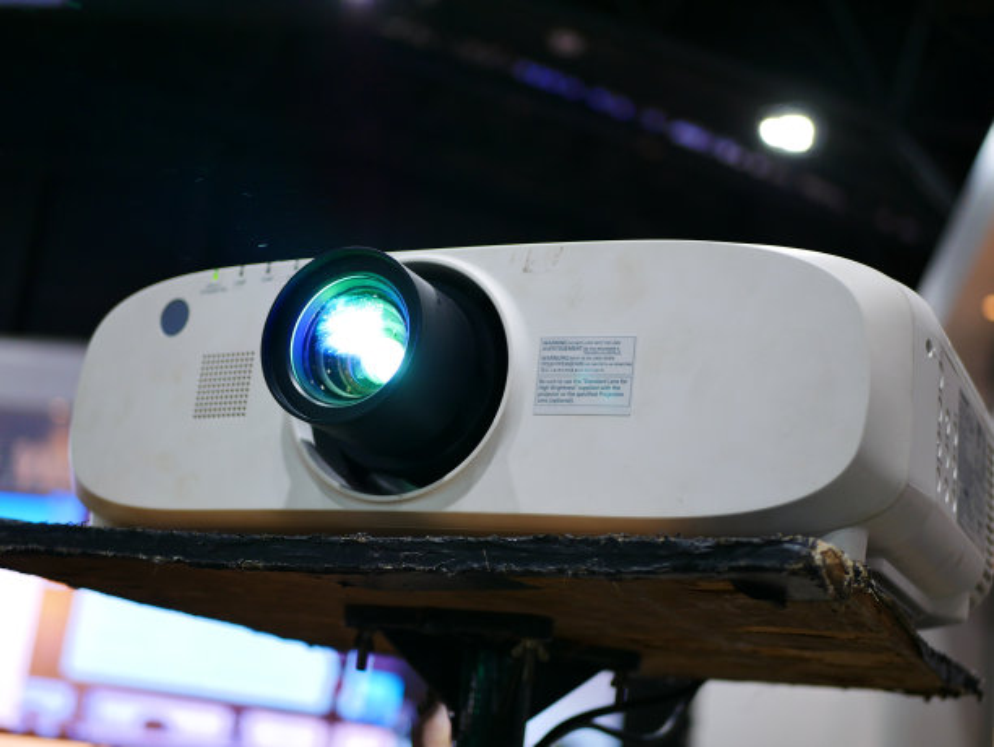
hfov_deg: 38.2
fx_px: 1437
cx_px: 497
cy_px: 374
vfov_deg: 29.1
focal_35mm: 50
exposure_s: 1/60
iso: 200
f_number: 1.7
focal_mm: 25
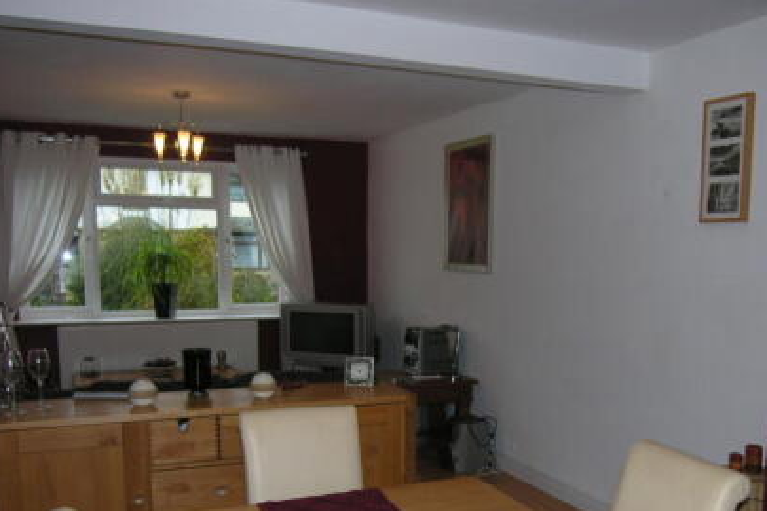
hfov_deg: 52.9
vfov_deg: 36.0
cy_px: 383
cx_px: 443
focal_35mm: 36
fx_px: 767
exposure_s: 1/60.1
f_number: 2.6
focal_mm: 6.1
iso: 50
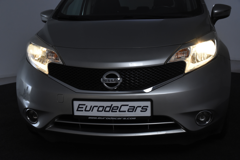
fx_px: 380
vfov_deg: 23.8
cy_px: 80
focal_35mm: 57
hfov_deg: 35.1
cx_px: 120
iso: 1600
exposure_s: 1/250
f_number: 8
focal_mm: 38
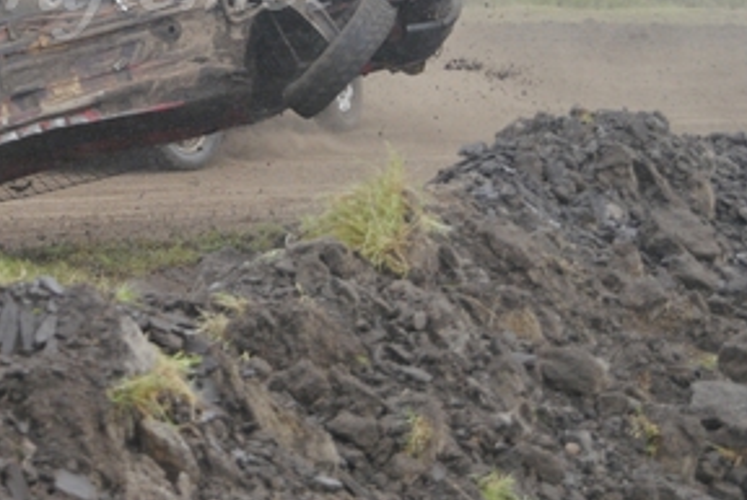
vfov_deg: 6.9
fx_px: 4156
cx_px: -29
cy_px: -23
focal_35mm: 200
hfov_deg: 10.2
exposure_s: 1/500
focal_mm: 60
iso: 800
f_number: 5
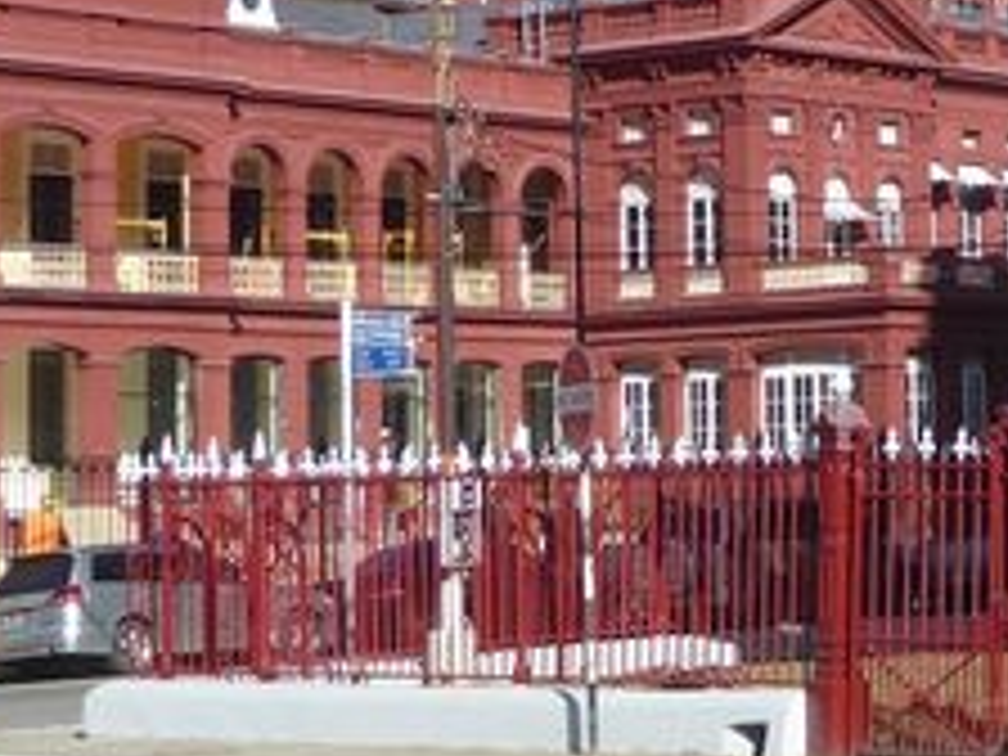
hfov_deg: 14.1
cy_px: 130
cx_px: 873
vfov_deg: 10.6
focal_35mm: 139
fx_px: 4048
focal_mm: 6.7
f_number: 3.7
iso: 80
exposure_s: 1/640
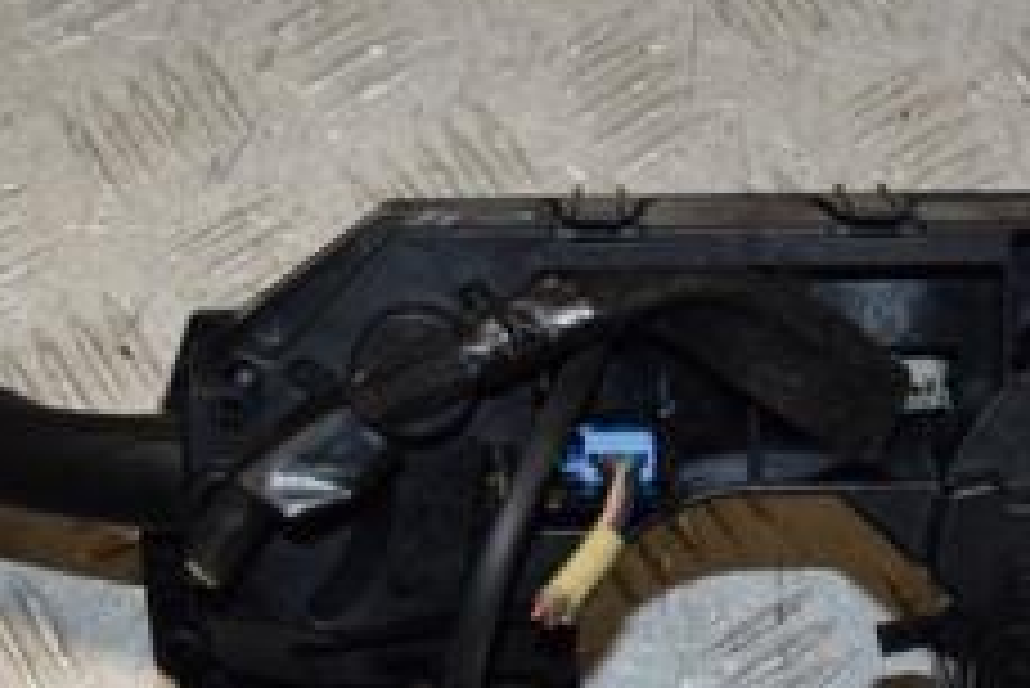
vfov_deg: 13.9
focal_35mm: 98
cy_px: 436
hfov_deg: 20.6
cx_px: 729
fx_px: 2814
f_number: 13
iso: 800
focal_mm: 25
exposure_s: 1/200
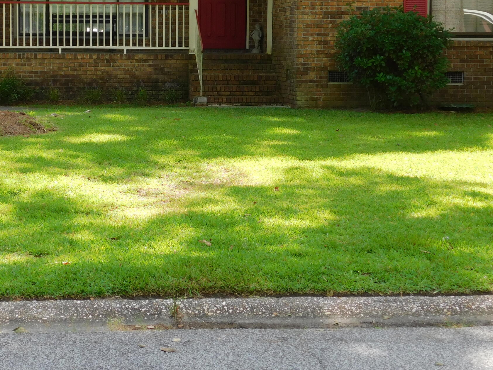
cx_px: 167
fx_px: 1296
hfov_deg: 21.5
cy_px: 94
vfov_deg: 16.2
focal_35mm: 91
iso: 125
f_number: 3.8
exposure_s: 1/200
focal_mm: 9
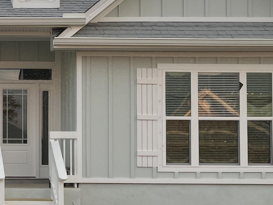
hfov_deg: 21.9
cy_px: 131
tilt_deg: +2.0
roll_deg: -1.0
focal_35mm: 84
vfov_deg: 17.5
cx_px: -39
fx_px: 662
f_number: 1.6
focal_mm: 5.1
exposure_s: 1/421
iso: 50
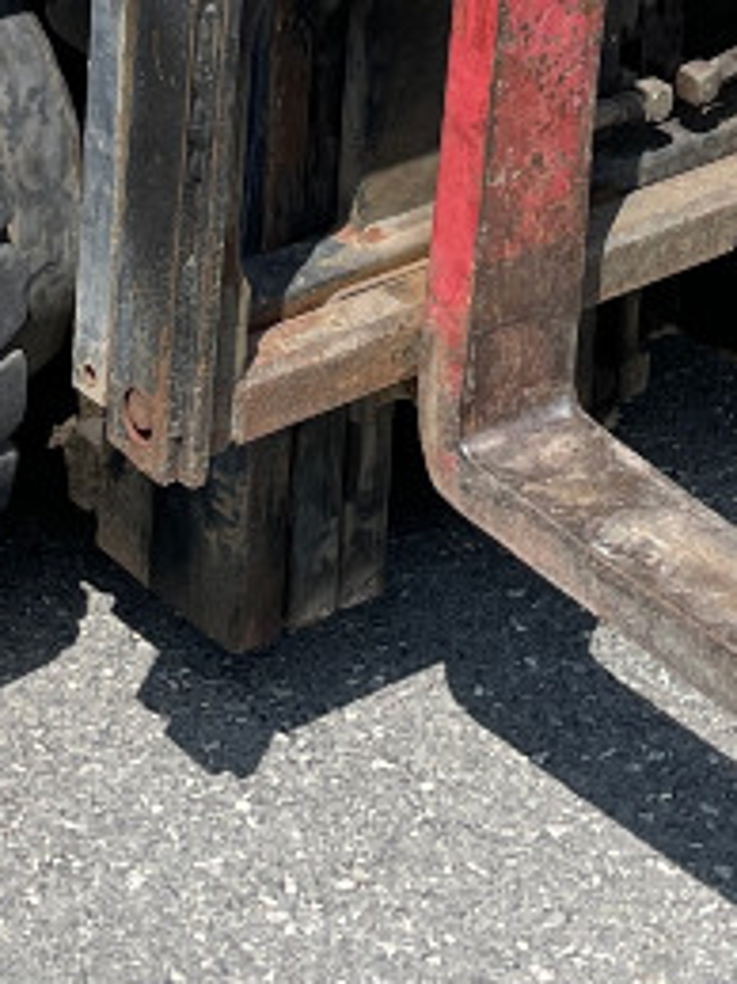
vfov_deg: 13.1
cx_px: 391
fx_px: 3807
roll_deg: +0.3
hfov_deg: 11.1
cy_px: -872
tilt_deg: -8.3
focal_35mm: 134
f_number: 1.6
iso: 32
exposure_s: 1/2304
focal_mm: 4.2
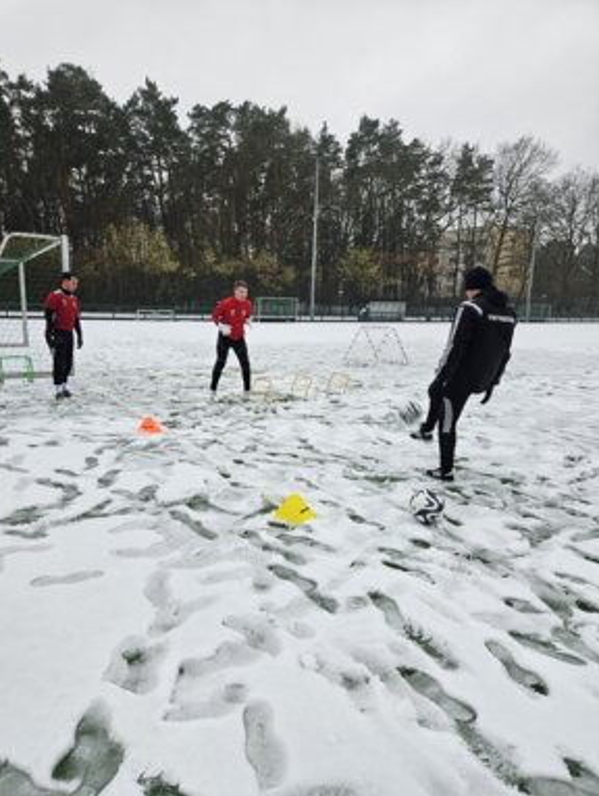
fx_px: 553
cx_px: 295
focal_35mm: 24
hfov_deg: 56.9
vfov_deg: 71.5
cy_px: 414
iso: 25
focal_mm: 5.4
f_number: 1.8
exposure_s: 1/163
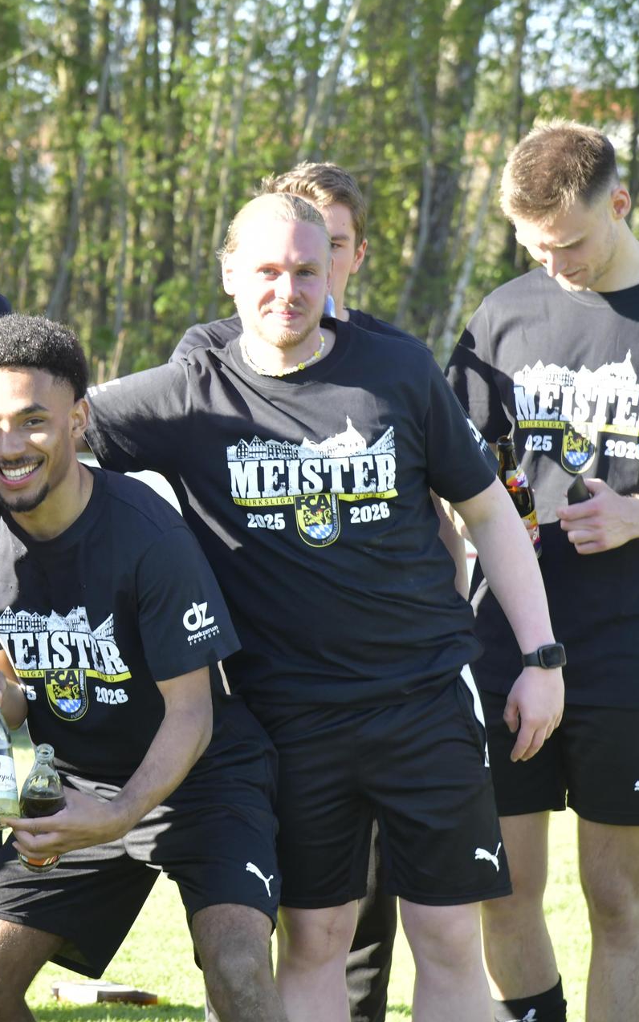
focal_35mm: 169
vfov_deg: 12.4
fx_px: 4710
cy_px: 509
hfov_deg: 7.7
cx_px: 55
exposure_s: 1/320
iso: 800
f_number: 8
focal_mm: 110
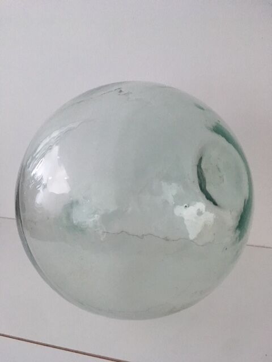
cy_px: 181
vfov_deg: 61.7
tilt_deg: -26.2
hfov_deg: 48.2
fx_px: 304
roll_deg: +1.3
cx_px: 136
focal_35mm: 29
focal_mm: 4.15
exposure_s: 1/17
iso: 320
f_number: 2.2
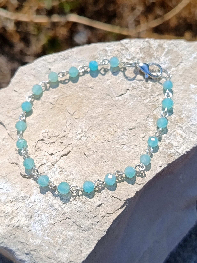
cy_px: 132
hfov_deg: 30.3
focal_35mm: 48
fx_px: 364
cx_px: 98
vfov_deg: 39.7
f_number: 1.7
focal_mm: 5.24
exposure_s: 1/1040
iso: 50
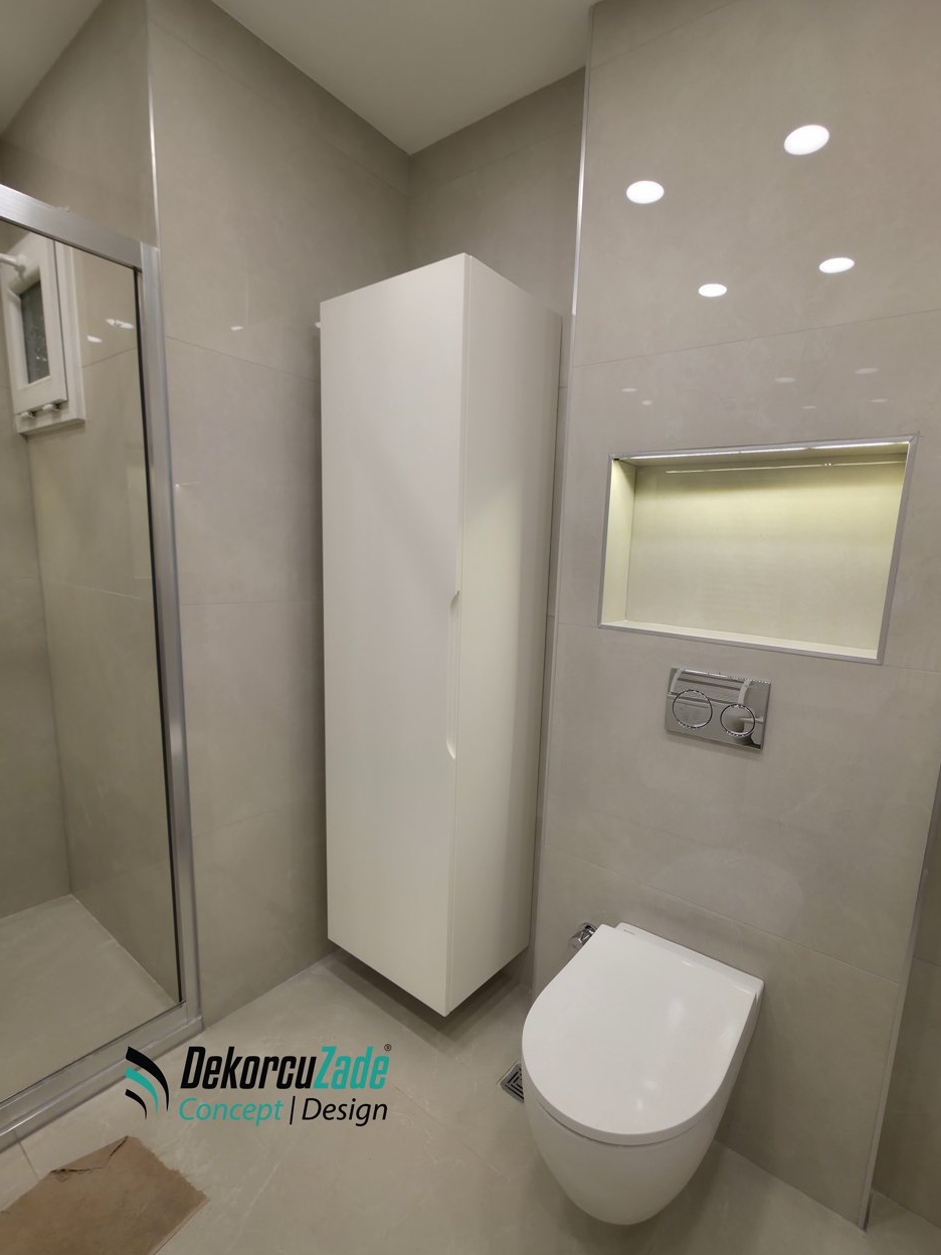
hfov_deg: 81.3
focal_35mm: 15
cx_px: 531
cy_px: 662
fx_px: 544
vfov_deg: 98.1
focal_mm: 2.2
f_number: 1.9
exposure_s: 1/50
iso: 32
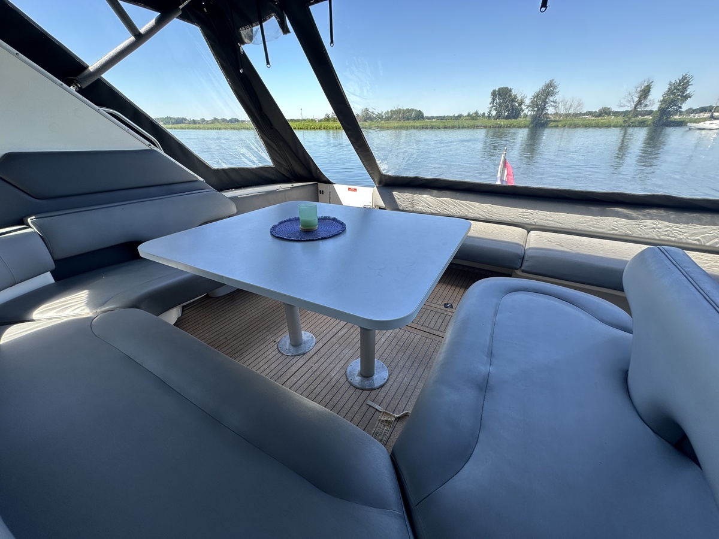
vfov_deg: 85.7
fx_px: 291
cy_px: 270
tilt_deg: -26.8
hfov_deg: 102.1
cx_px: 360
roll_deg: +0.5
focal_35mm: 14
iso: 40
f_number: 2.2
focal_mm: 2.22
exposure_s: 1/205
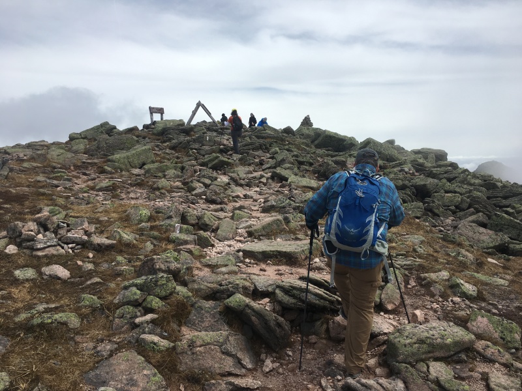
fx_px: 437
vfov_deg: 48.2
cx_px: 261
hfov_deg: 61.7
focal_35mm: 29
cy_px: 196
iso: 25
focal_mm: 4.15
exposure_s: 1/2564
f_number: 2.2
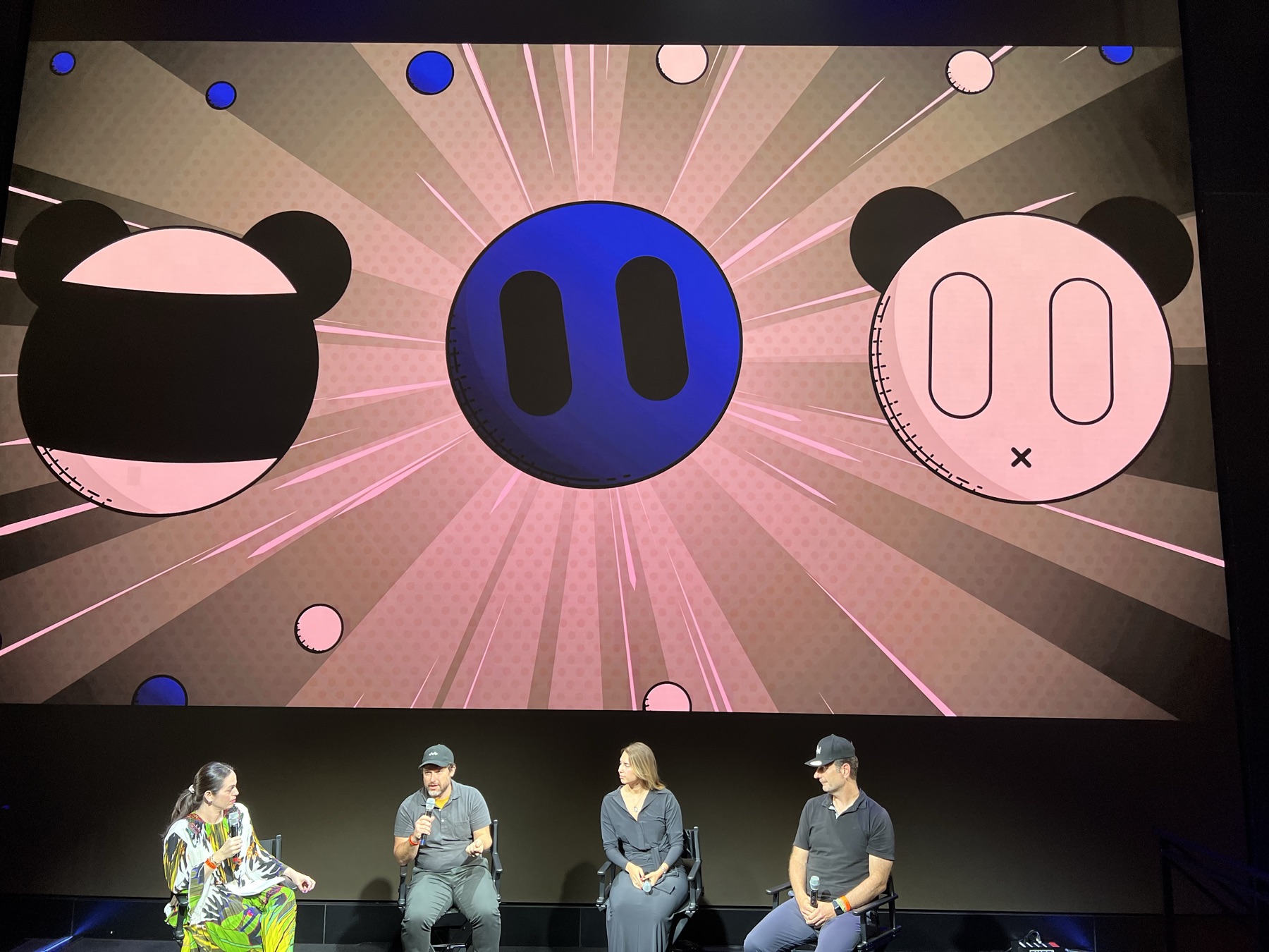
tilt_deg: +9.0
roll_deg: -0.3
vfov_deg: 53.1
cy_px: 476
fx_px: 953
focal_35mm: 26
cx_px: 634
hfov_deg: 67.3
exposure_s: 1/120
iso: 125
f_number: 1.5
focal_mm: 5.7
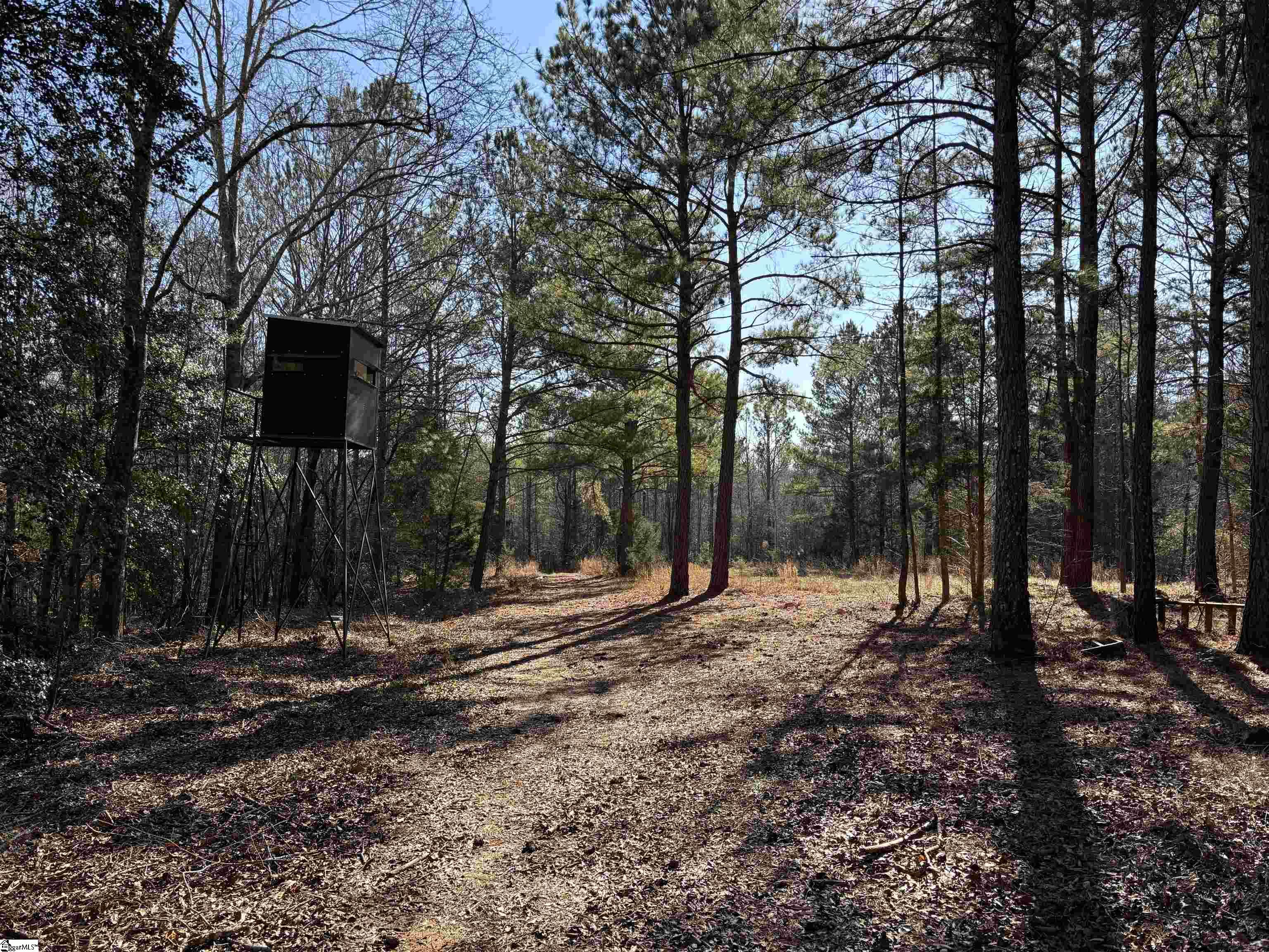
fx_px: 953
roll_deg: -0.4
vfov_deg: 53.1
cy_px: 476
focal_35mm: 26
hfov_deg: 67.3
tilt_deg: +1.5
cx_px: 634
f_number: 1.6
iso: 50
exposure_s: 1/951
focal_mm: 5.96
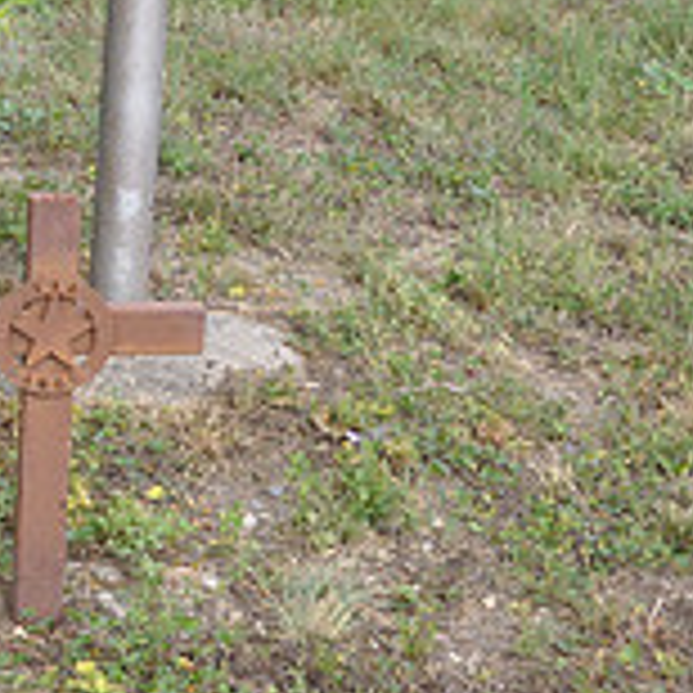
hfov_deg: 13.1
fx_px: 2831
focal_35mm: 125
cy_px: 209
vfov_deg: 13.9
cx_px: -405
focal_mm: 26
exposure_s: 1/50
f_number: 7.1
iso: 200
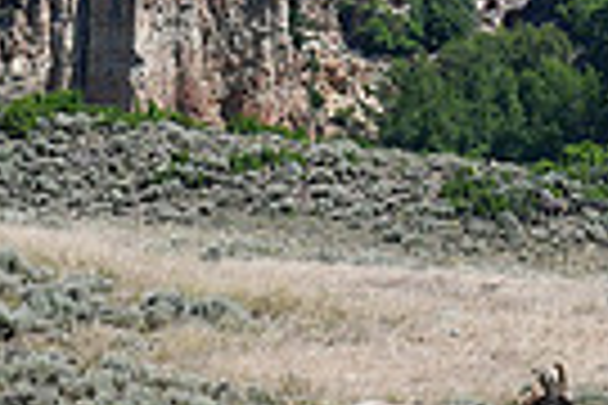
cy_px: -133
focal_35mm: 644
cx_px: 504
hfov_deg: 3.2
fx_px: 10876
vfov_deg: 2.1
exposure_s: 1/320
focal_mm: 100
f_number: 9
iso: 100
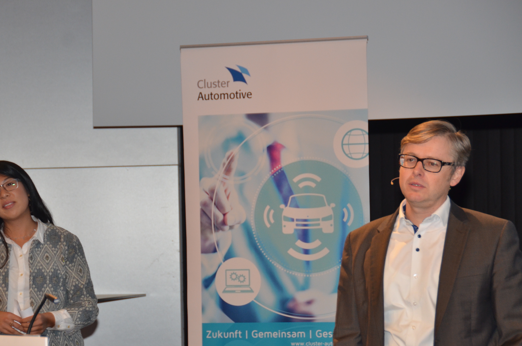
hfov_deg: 11.7
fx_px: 2541
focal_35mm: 176
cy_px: 209
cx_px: 226
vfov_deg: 7.8
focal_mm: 95
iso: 800
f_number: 5.3
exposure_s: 1/60
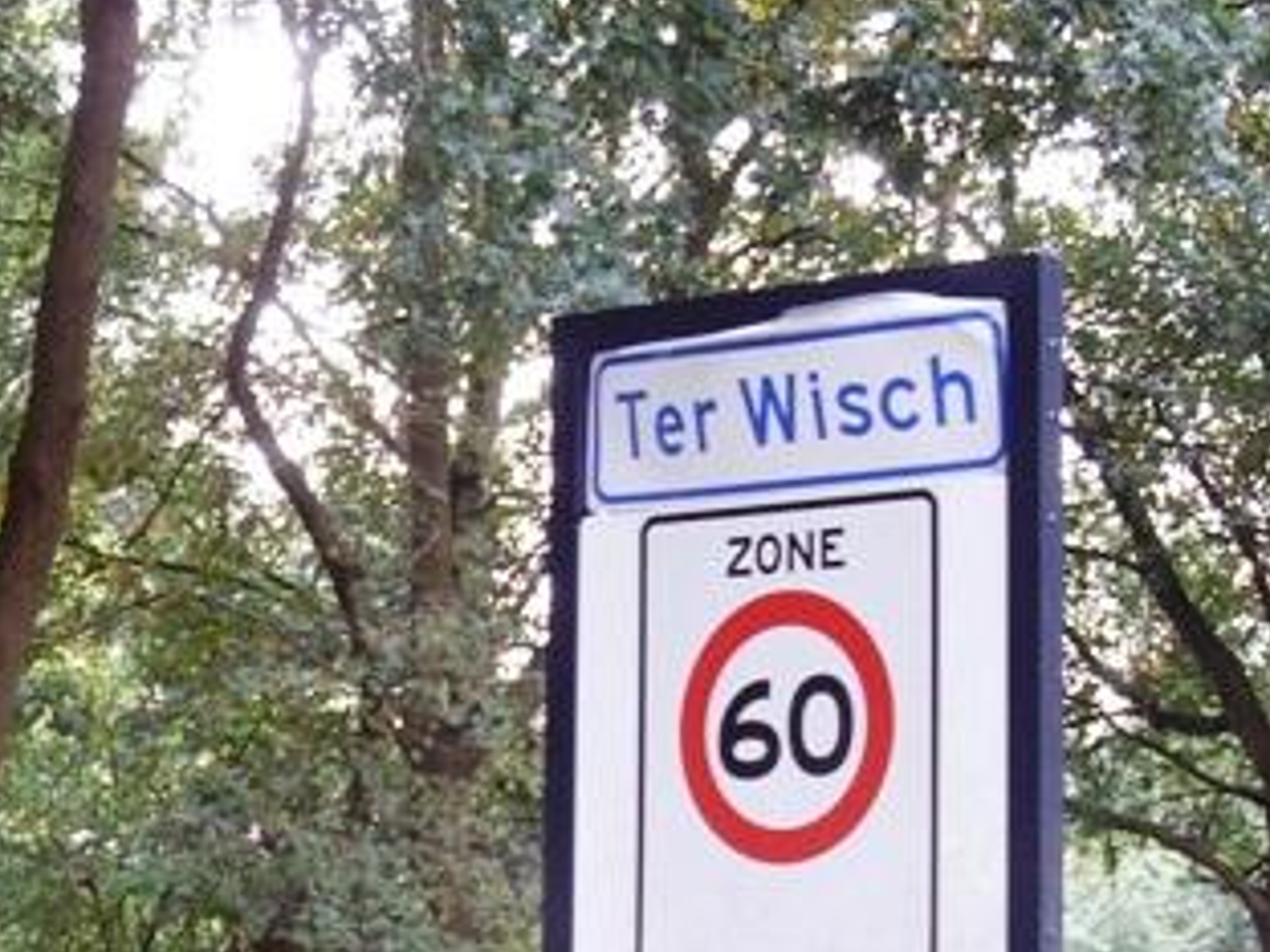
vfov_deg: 18.7
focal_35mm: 78
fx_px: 2862
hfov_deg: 25.0
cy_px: 765
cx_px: 704
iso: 100
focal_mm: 7.9
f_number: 2.8
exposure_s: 1/50
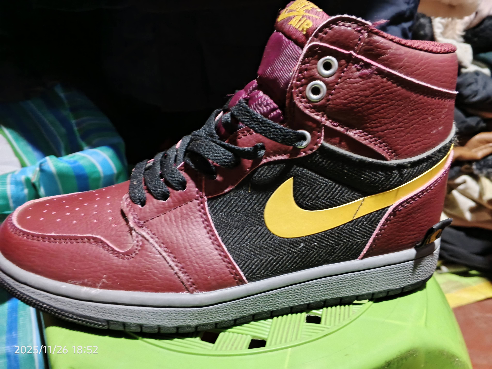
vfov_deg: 58.9
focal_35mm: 23
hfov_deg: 73.9
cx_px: 246
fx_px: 327
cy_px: 184
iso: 1459
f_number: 1.6
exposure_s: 1/20
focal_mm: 4.09
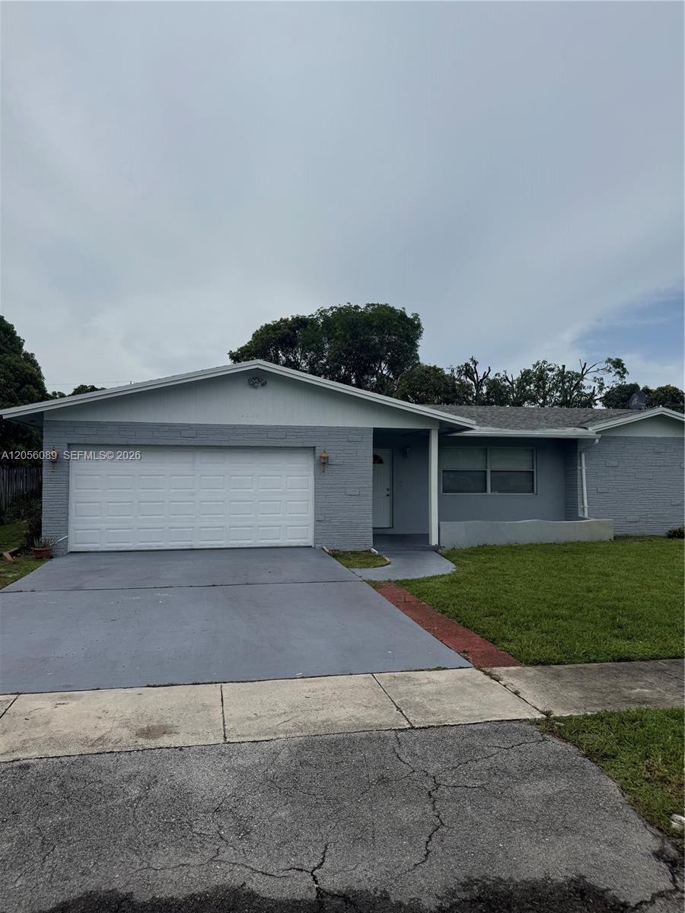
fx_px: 633
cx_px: 342
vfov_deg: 71.6
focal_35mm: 24
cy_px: 456
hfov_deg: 56.8
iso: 80
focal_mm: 6.76
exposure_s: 1/7937
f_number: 1.78
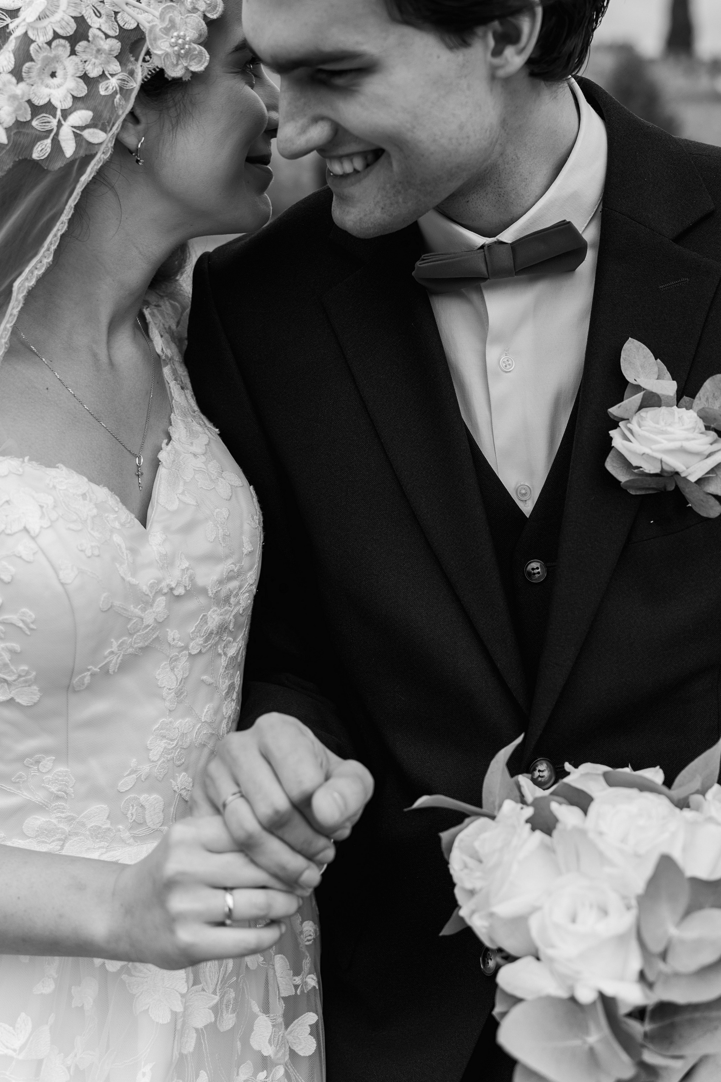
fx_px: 1532
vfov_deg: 38.5
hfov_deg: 26.5
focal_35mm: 51
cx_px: 357
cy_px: 377
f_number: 2.8
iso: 100
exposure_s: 1/125
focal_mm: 38
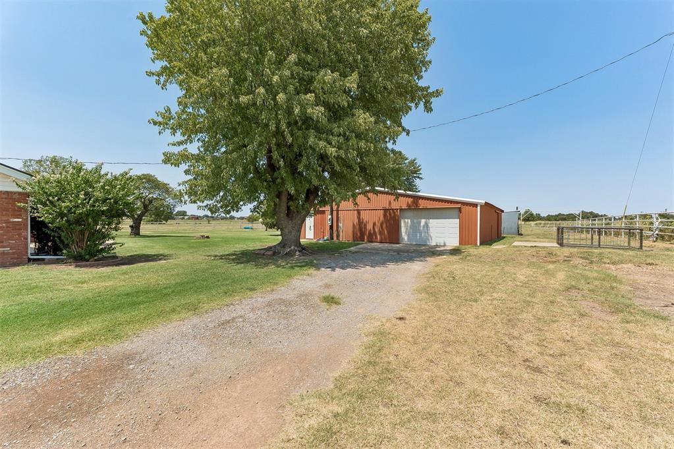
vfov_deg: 77.3
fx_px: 281
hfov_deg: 100.4
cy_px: 224
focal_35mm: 15
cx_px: 337
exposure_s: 1/1000
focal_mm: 10
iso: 100
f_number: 5.6
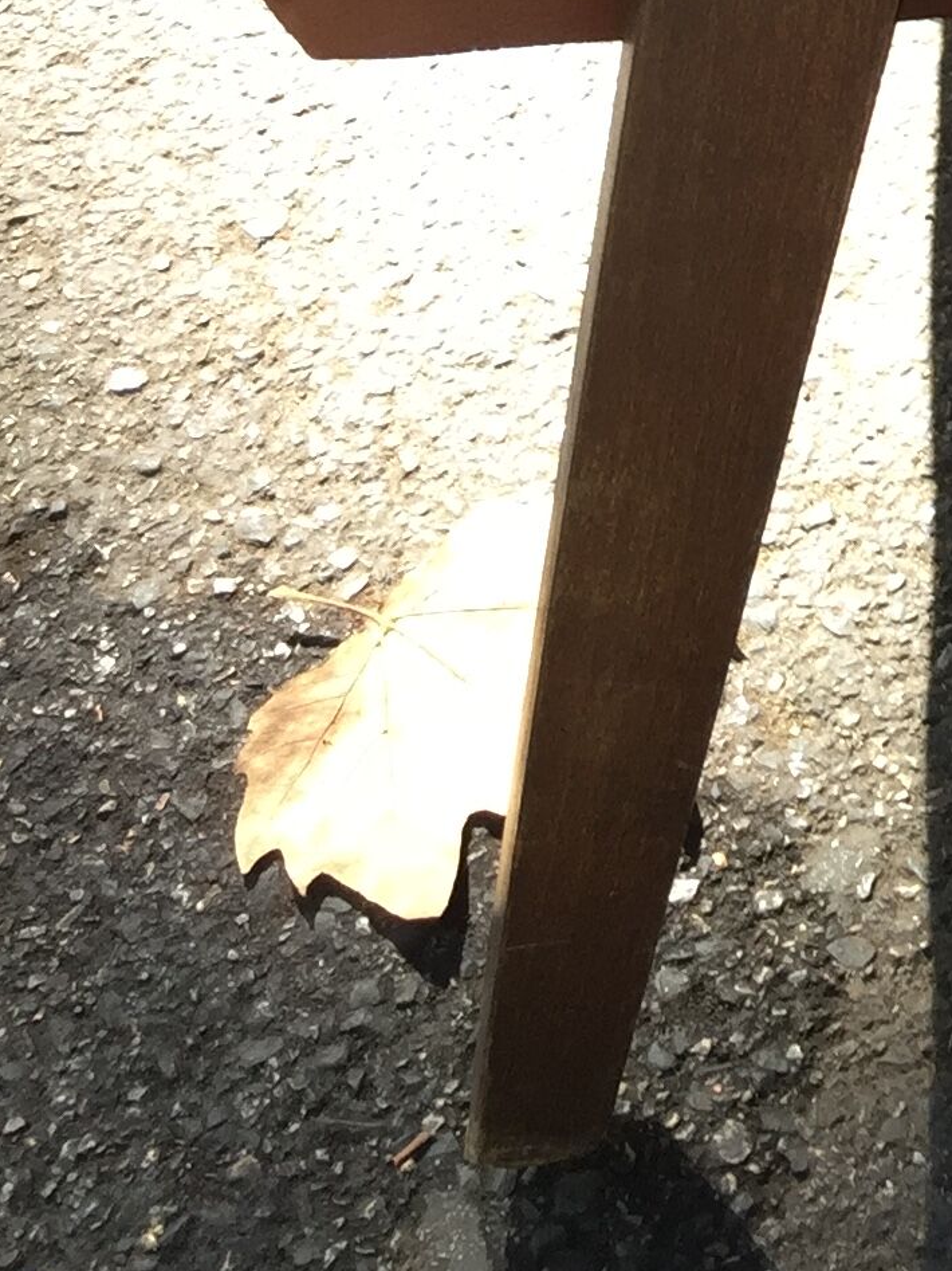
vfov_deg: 17.1
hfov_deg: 13.5
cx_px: 1633
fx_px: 3668
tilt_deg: -34.9
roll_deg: +0.8
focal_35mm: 100
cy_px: -801
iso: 40
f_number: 2.2
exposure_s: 1/100
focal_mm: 4.15
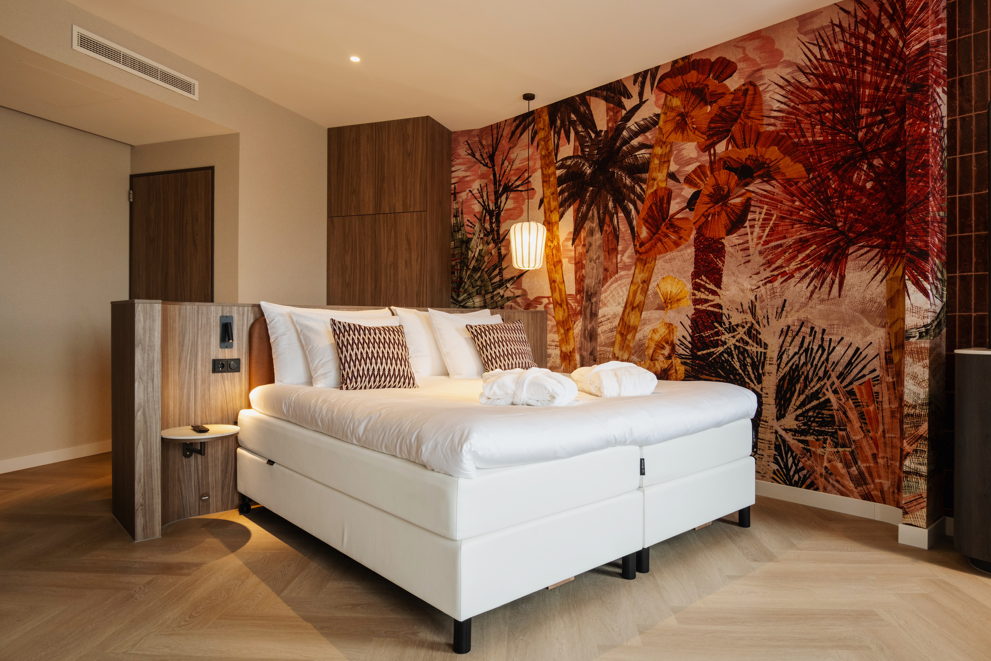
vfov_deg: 55.1
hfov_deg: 76.1
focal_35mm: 23
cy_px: 330
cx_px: 496
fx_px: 633
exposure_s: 1/4
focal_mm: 15
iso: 250
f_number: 9
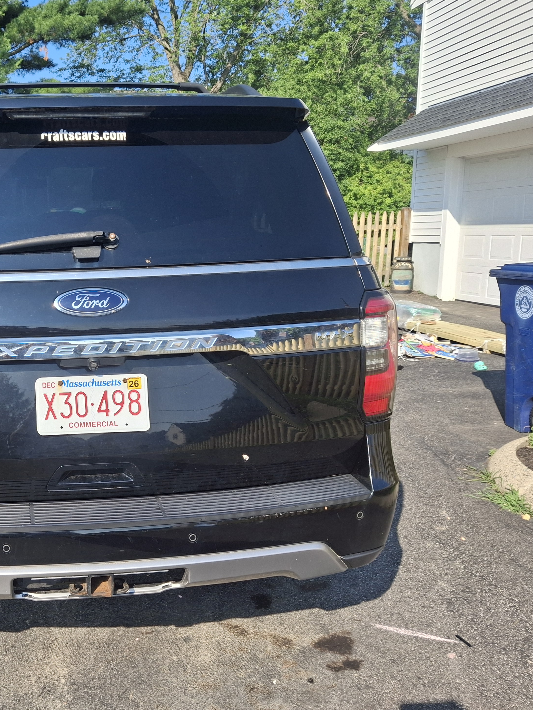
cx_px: 47
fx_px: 718
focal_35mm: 35
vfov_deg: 52.6
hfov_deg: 37.8
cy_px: 339
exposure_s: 1/999
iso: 25
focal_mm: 4.69
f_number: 1.8
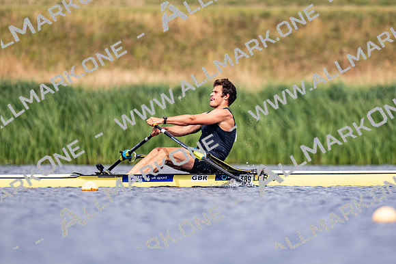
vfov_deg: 1.5
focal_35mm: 900
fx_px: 9894
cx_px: 198
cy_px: 132
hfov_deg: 2.3
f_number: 4
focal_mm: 600
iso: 250
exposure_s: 1/2500
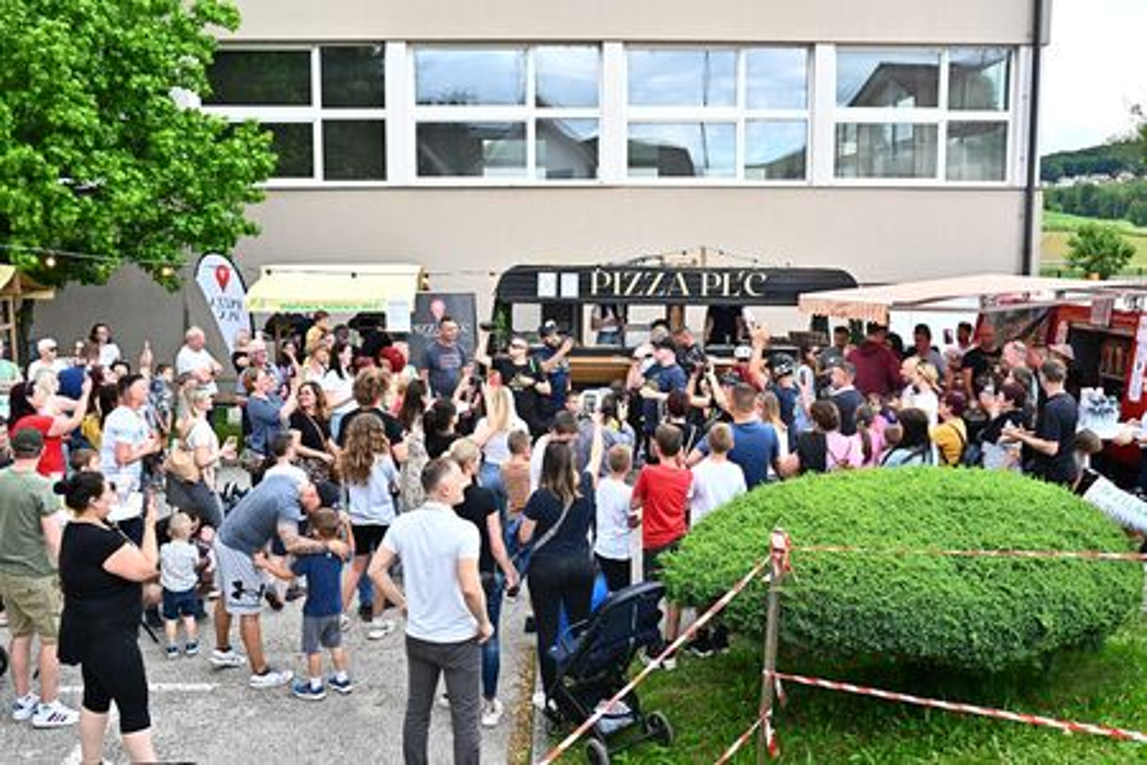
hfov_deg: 54.4
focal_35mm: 35
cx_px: 574
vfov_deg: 37.9
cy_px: 382
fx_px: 1115
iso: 1600
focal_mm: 35
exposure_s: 1/250
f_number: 11
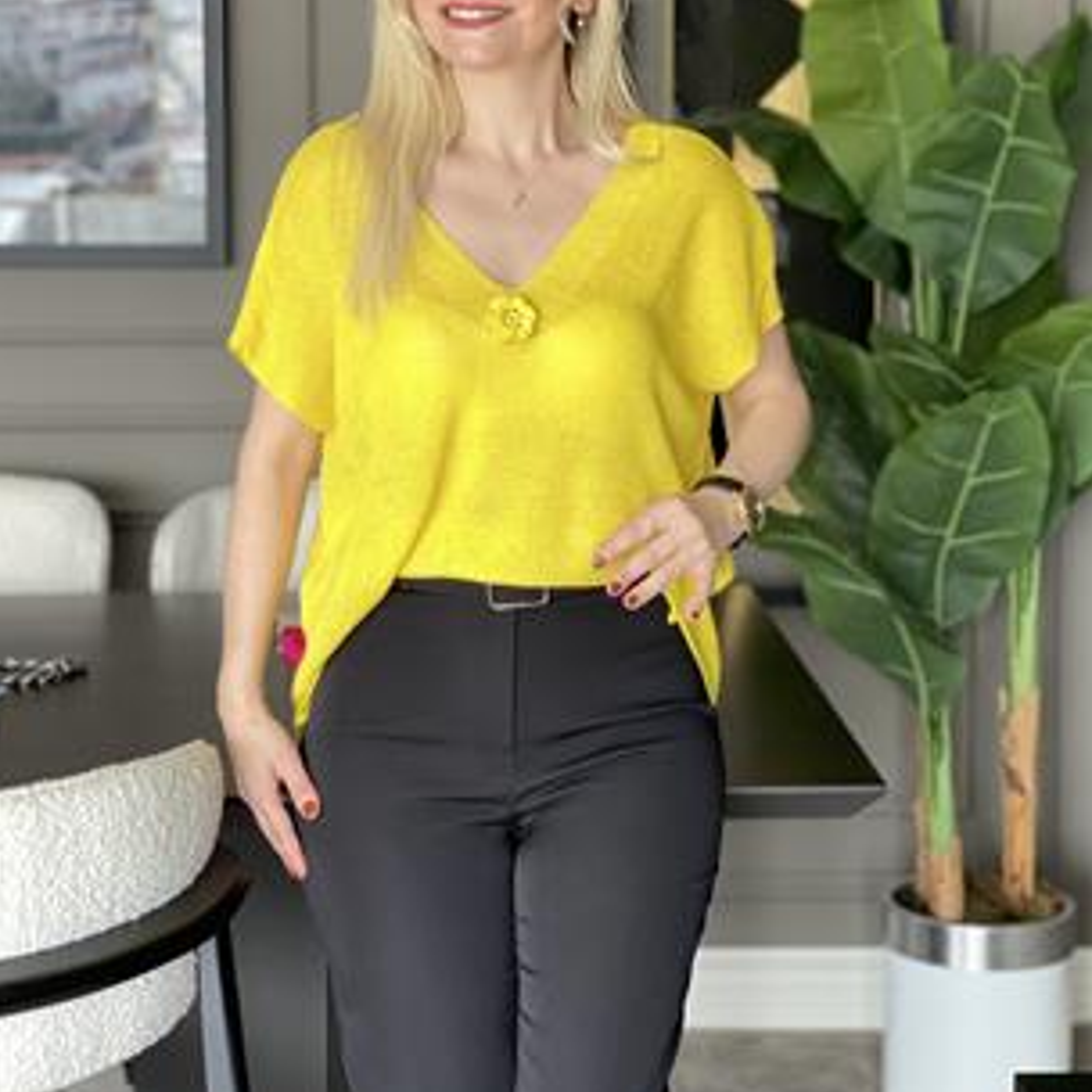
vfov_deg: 22.4
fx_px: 2748
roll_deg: -0.2
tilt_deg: -5.2
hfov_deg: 22.5
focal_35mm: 77
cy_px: 390
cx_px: 542
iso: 160
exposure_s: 1/100
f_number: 2.2
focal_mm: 7.5
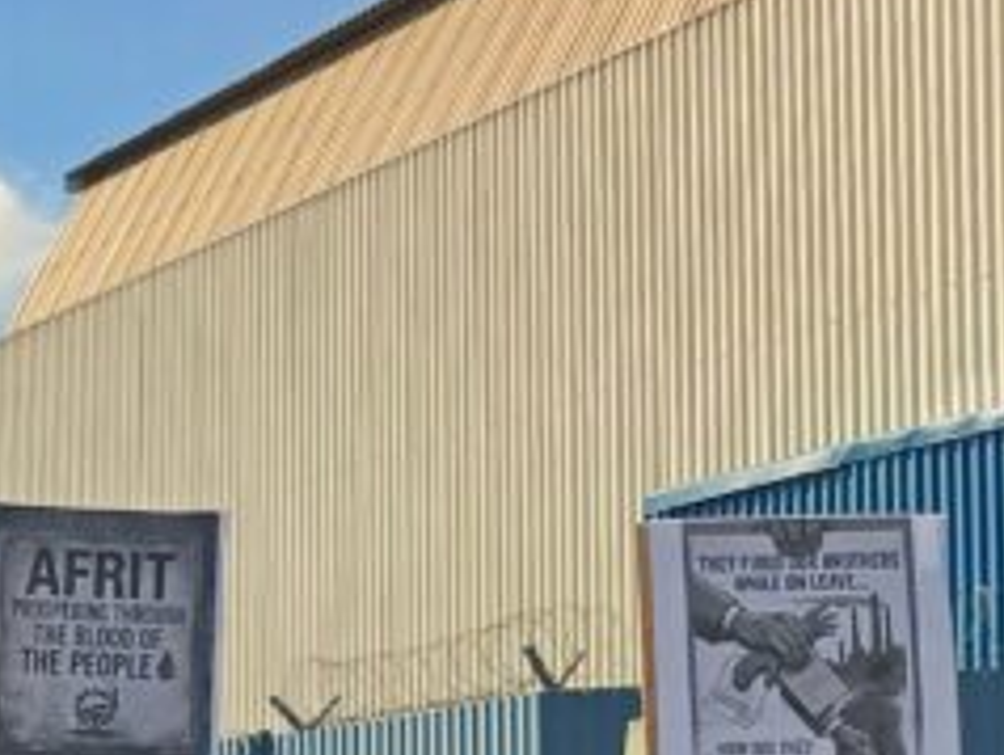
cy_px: 1033
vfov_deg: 12.3
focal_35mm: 116
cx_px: -224
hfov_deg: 16.2
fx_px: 3368
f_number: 1.8
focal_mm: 3.98
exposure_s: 1/550
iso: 20
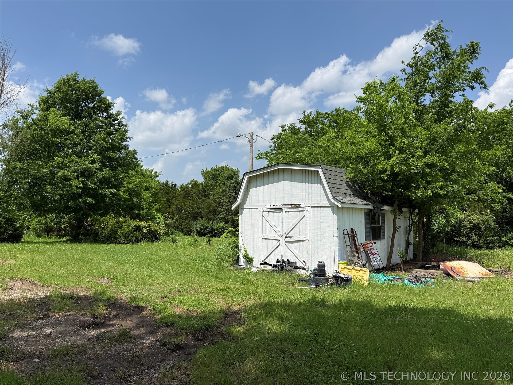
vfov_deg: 56.8
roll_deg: +0.2
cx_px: 256
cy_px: 192
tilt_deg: +2.9
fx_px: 356
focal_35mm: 24
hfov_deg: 71.6
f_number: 1.78
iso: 80
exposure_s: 1/6173
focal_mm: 6.76
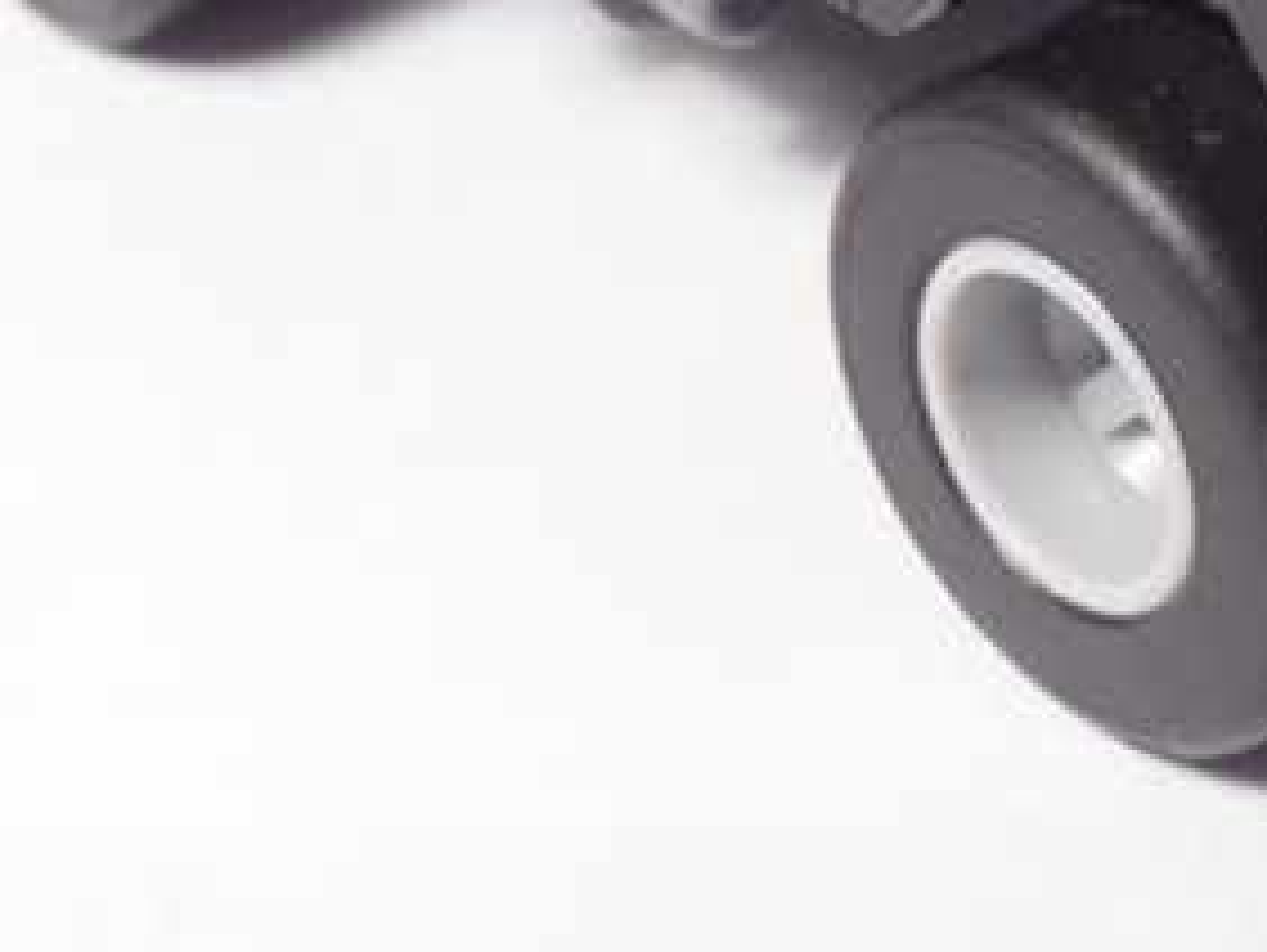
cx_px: 1231
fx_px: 4323
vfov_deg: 12.2
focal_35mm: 118
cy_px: -317
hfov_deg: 16.4
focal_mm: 6.61
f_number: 3.9
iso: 125
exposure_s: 1/30
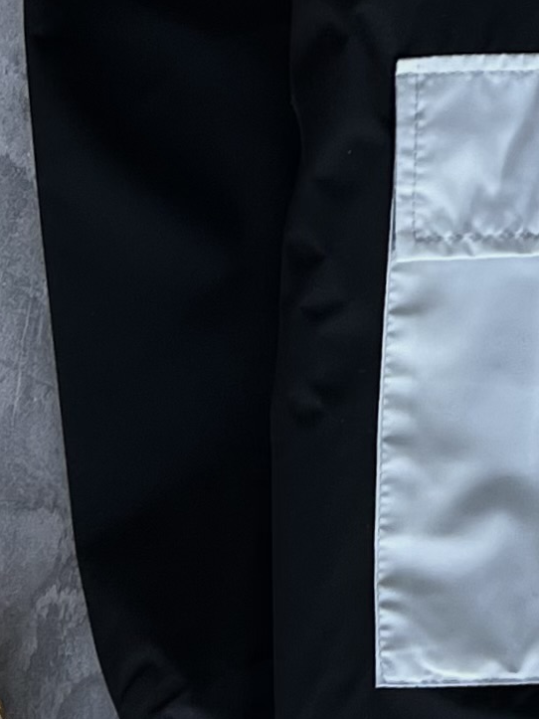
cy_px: -210
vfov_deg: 13.4
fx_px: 2949
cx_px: 833
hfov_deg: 10.1
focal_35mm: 142
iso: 64
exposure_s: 1/121
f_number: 1.5
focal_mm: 5.7
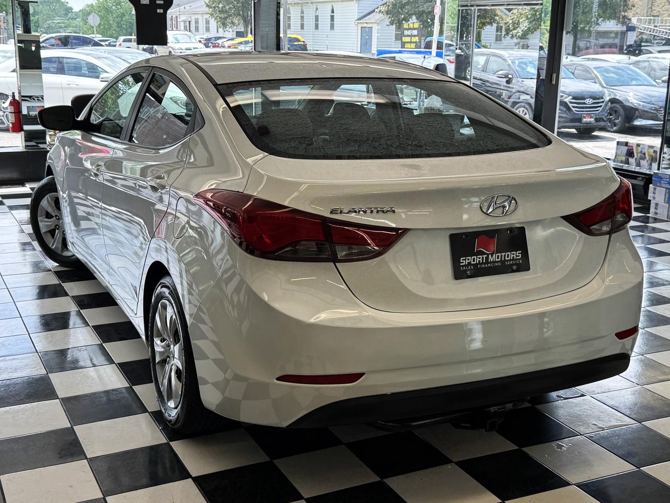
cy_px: 252
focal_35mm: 45
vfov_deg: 32.2
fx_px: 871
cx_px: 335
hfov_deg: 42.1
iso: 80
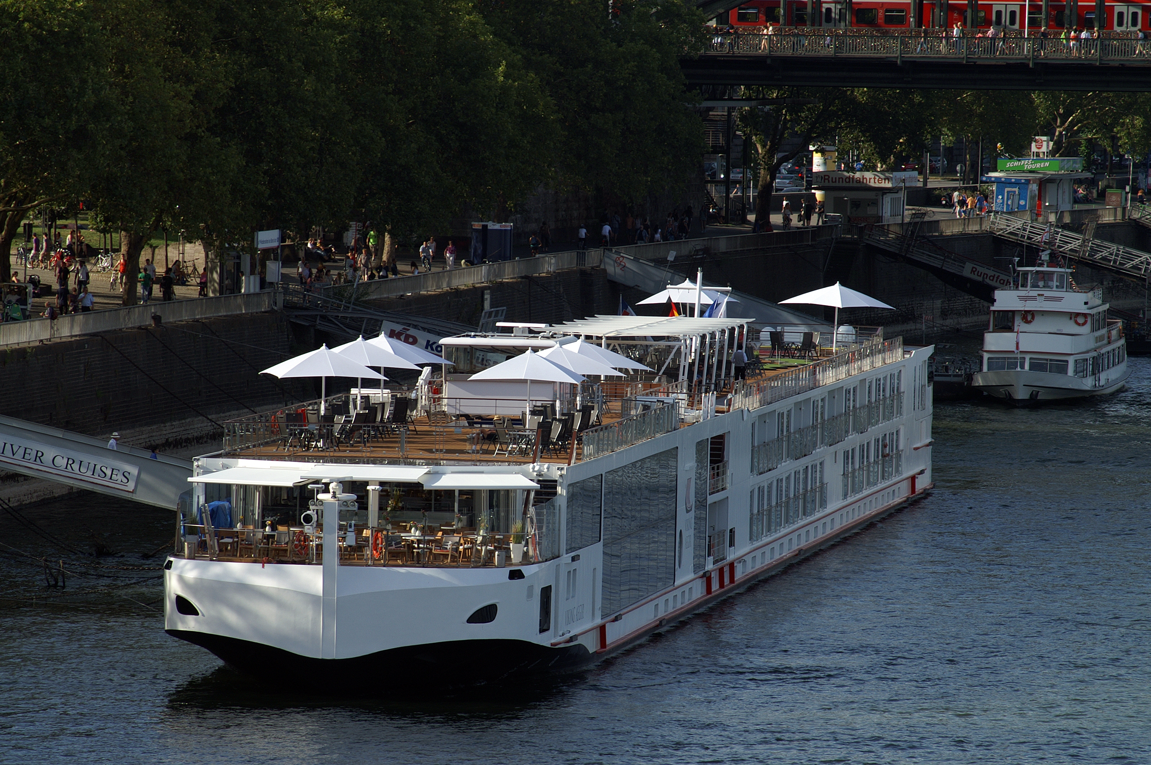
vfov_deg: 4.6
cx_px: 576
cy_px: 382
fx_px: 9583
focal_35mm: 300
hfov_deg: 6.9
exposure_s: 1/250
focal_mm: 200
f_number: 9
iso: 100
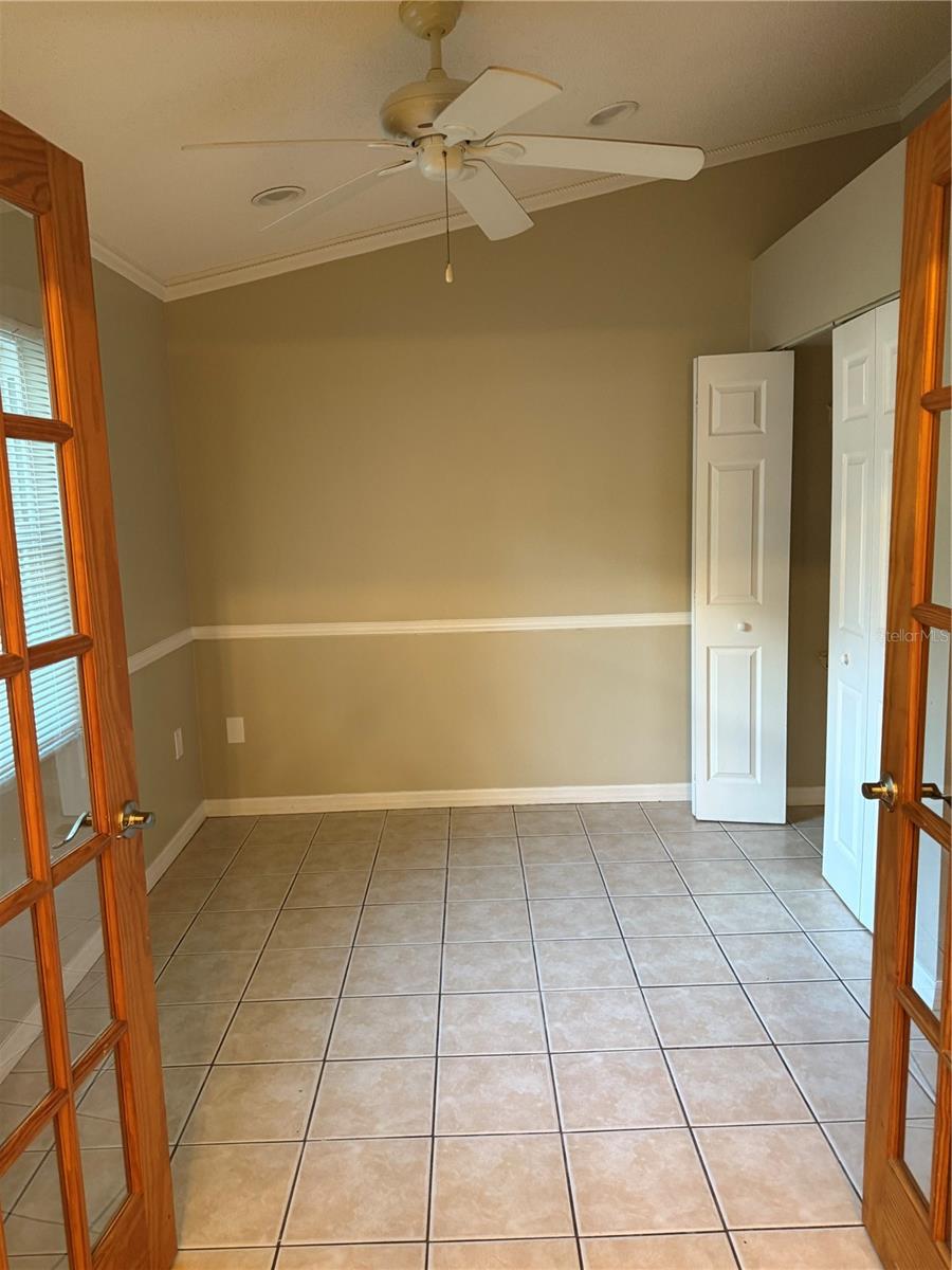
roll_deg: +1.3
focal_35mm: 24
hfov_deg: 56.8
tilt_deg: -5.2
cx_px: 476
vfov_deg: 71.6
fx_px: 880
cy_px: 635
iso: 320
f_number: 1.78
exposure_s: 1/60
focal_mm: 6.76
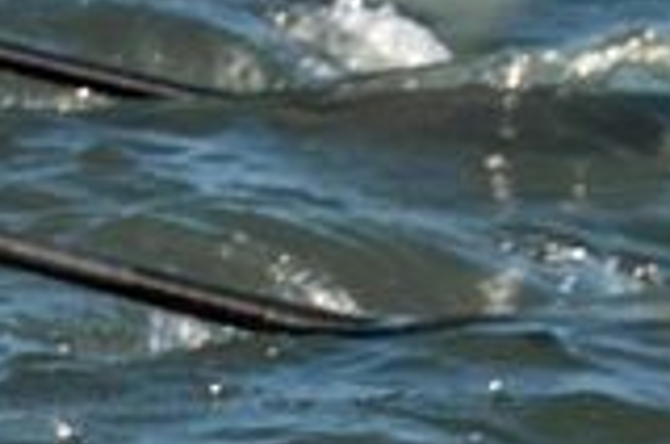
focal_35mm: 364
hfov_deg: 5.6
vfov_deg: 3.8
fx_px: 6761
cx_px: -574
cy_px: 268
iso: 400
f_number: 7.1
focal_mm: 52
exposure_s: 1/320
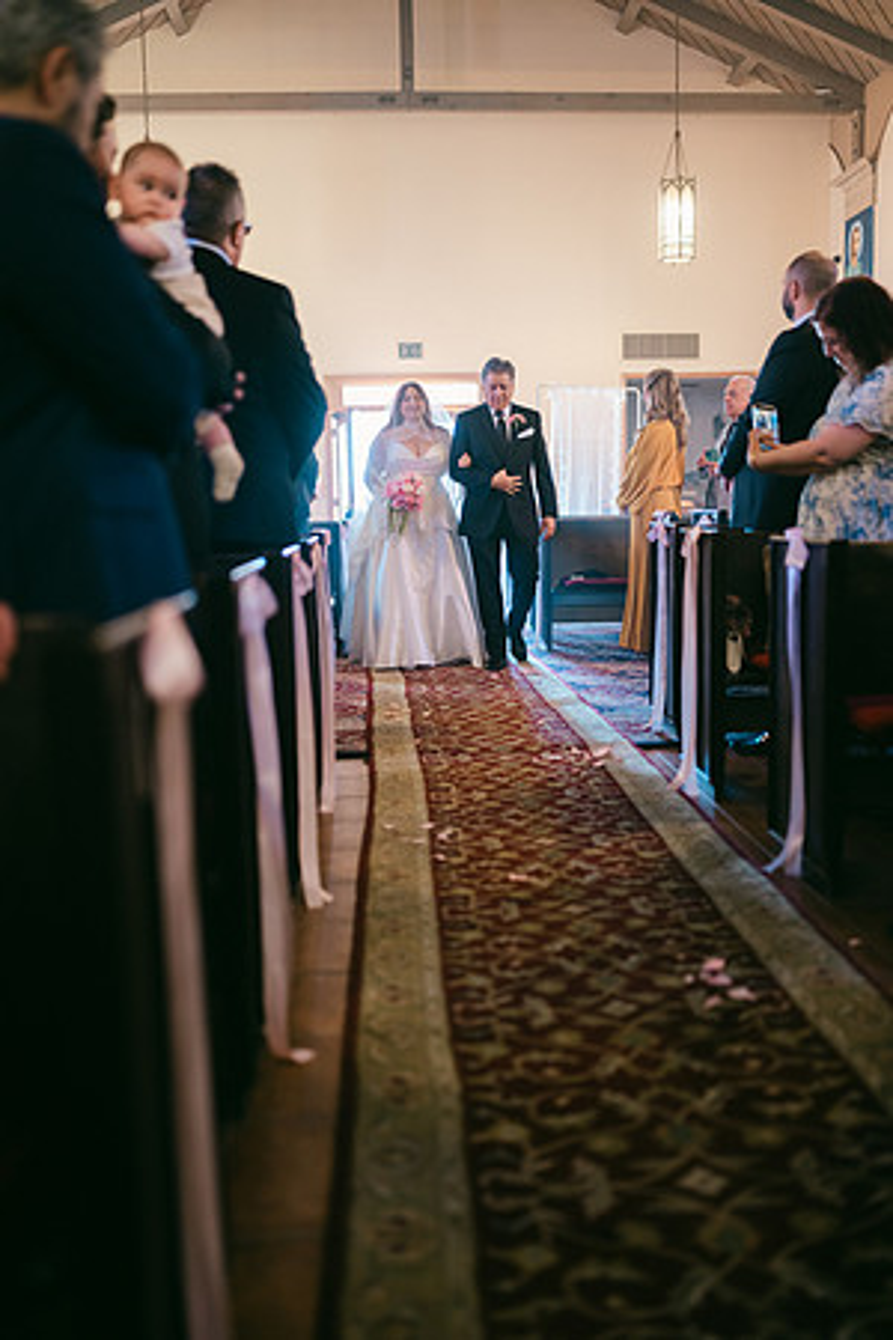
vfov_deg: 54.4
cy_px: 670
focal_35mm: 35
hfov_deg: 37.9
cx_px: 446
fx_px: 1302
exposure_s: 1/320
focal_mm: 35
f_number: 1.2
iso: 800
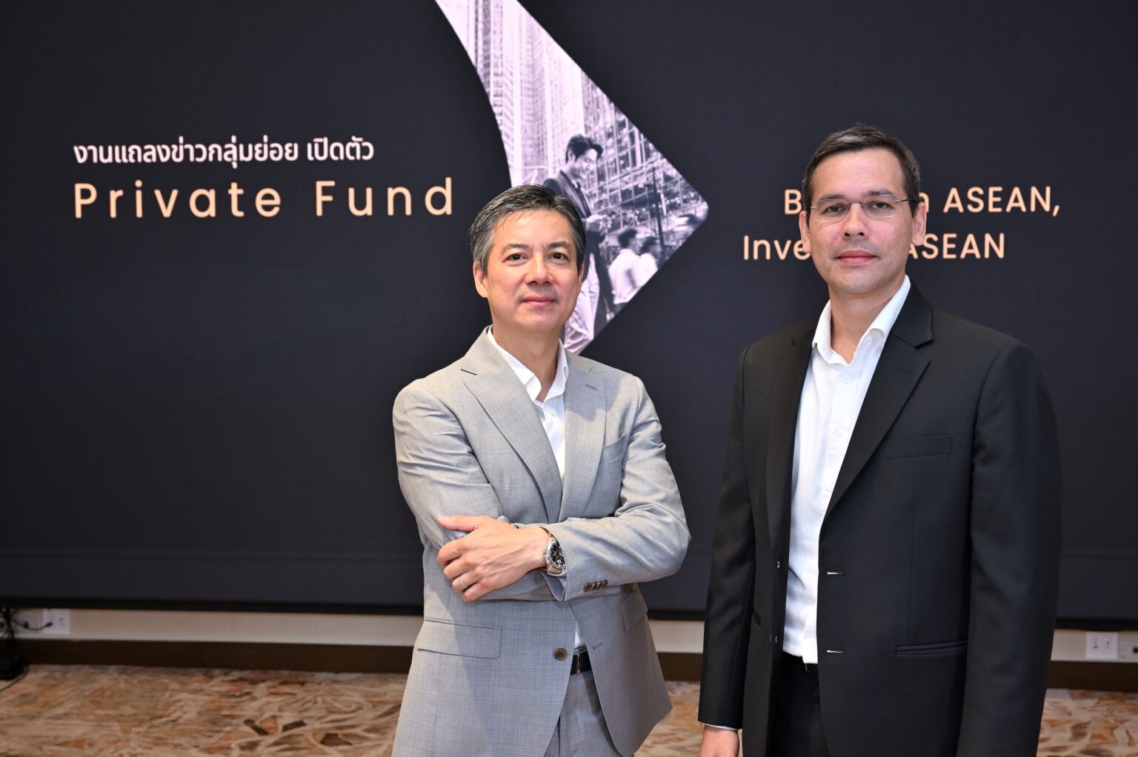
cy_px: 378
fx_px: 1200
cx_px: 569
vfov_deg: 35.0
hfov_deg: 50.7
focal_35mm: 38
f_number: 5.6
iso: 1000
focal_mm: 38
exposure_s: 1/100
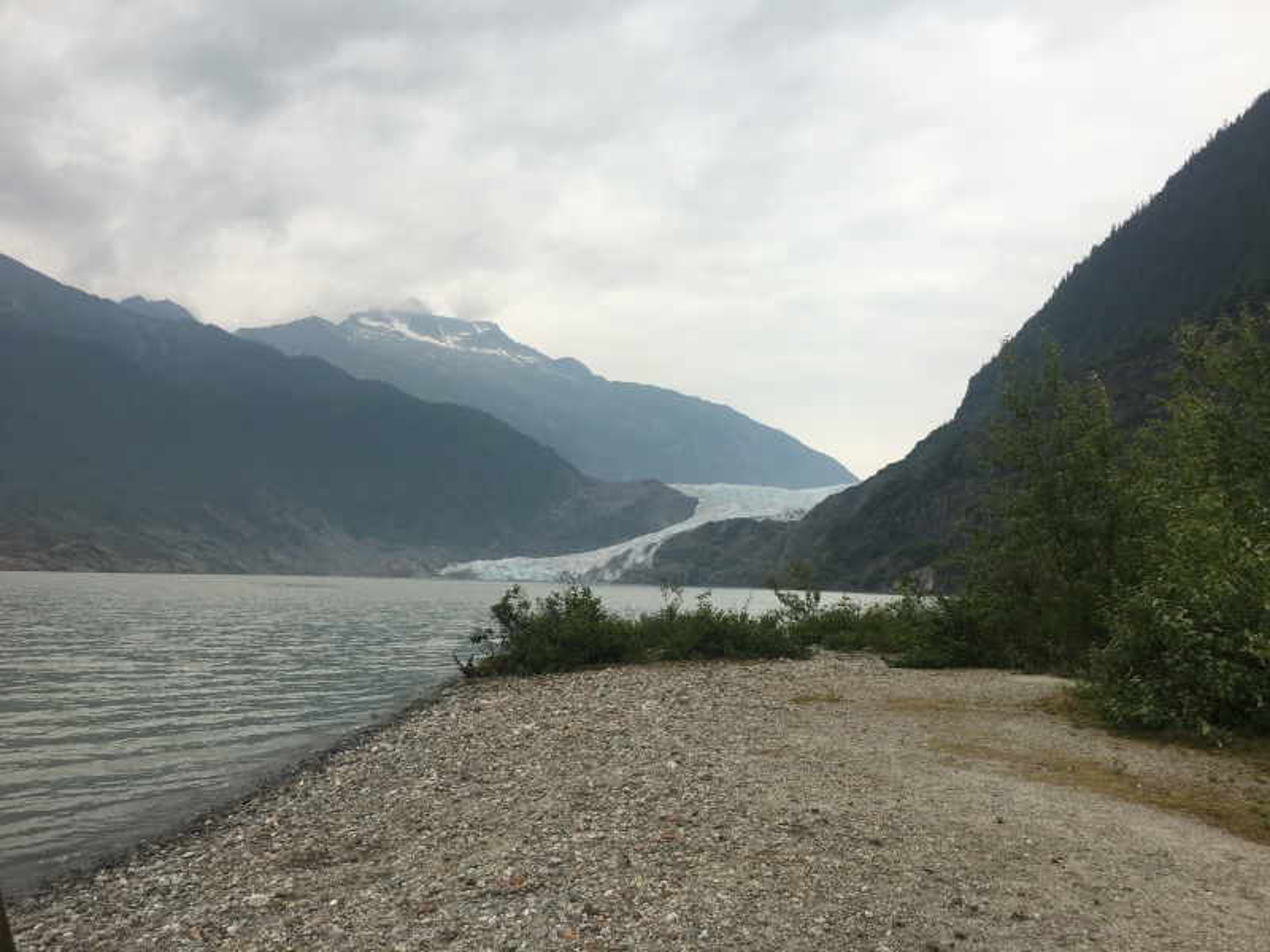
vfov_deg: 48.2
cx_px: 635
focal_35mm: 29
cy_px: 476
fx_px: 1064
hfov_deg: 61.7
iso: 25
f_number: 2.2
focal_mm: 4.15
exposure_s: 1/1570
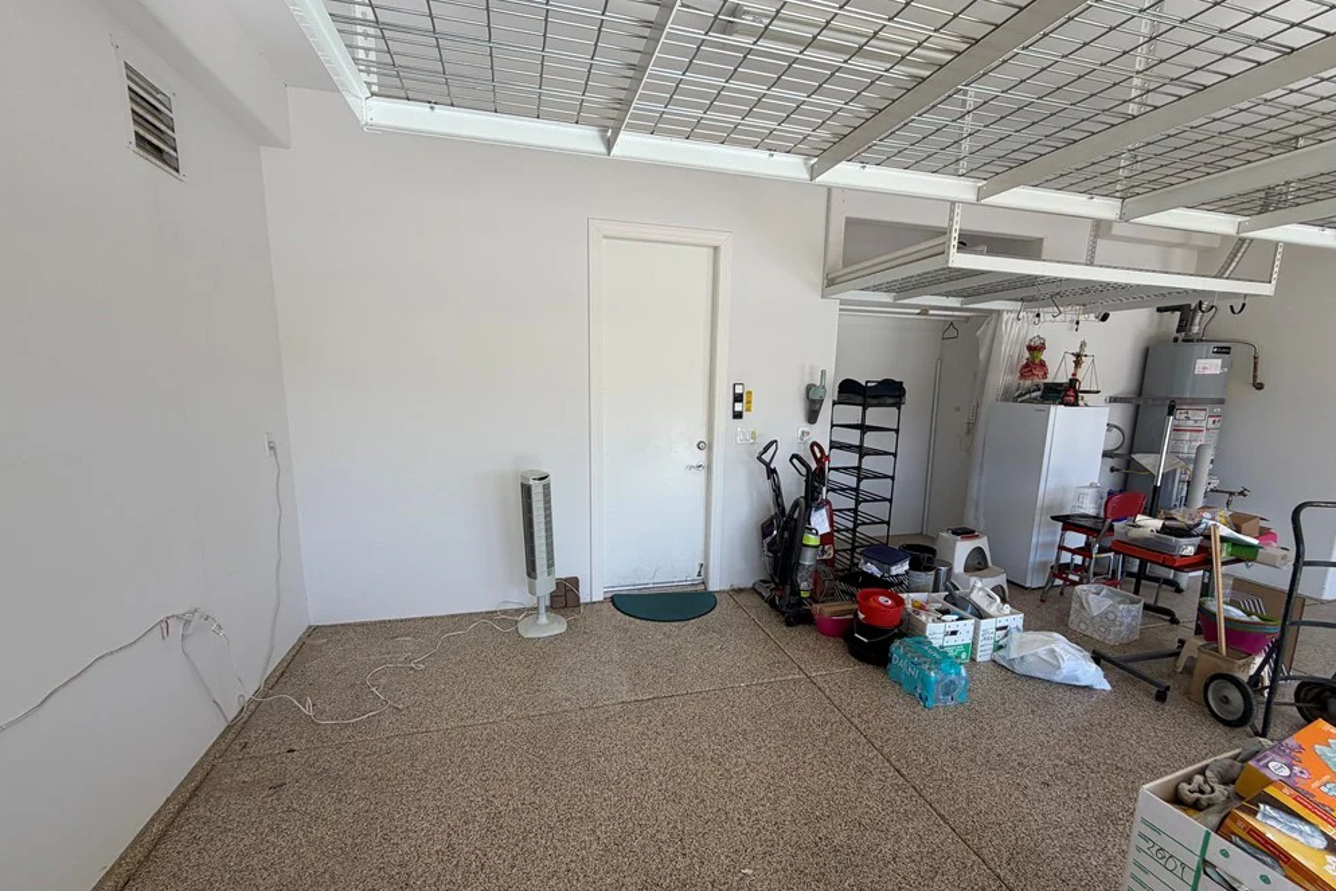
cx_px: 673
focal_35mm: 15
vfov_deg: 77.3
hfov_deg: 100.4
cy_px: 474
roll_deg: -1.2
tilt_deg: -8.5
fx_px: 557
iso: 40
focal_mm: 2.22
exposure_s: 1/241
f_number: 2.2
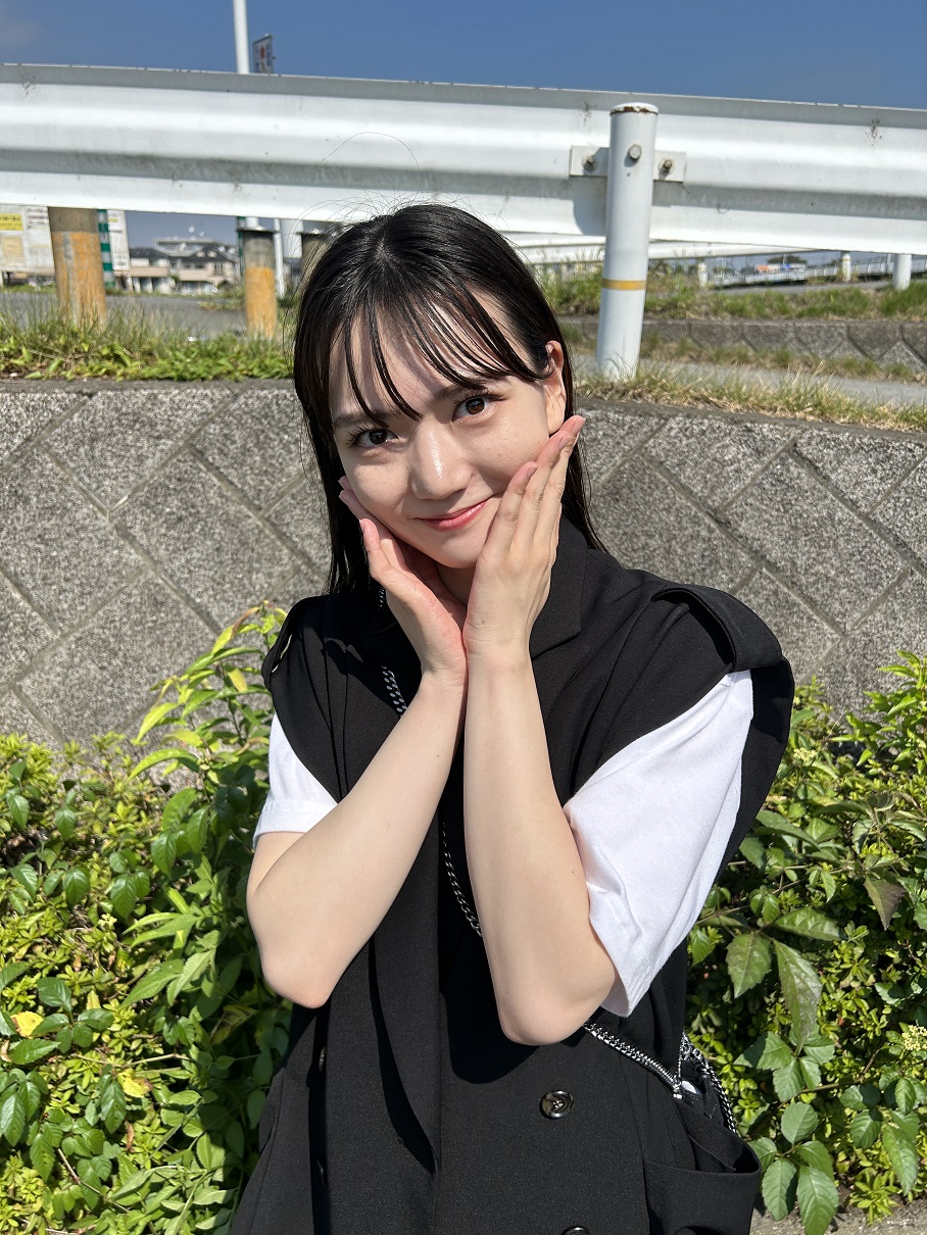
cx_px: 464
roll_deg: -2.0
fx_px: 928
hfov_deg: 53.1
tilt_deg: -19.9
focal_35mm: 26
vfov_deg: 67.3
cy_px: 618
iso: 50
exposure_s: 1/5882
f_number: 1.5
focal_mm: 5.7
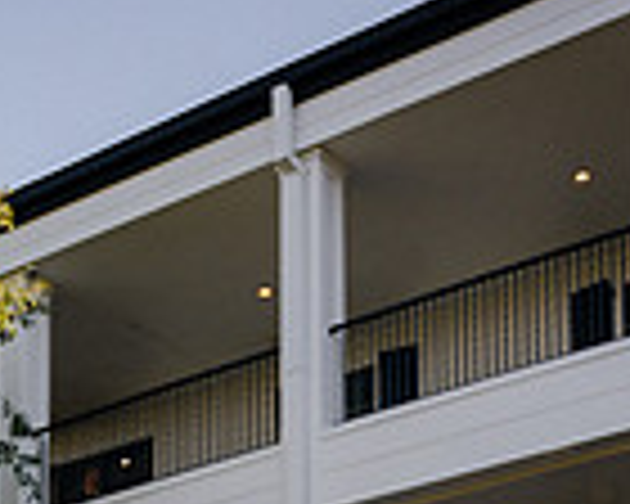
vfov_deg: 13.0
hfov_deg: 18.1
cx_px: 32
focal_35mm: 104
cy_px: 976
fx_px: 1939
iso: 200
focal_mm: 34.5
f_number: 3.5
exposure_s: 1/1600
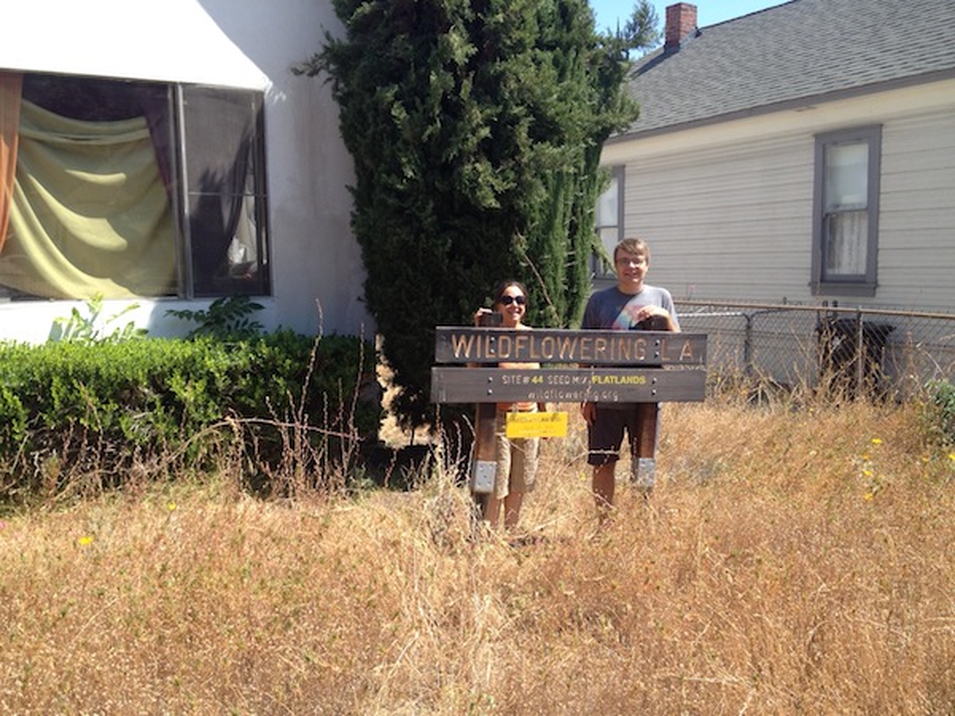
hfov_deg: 52.6
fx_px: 966
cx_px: 478
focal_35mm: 35
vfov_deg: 40.7
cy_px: 358
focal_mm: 4.28
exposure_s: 1/746
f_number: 2.4
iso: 64
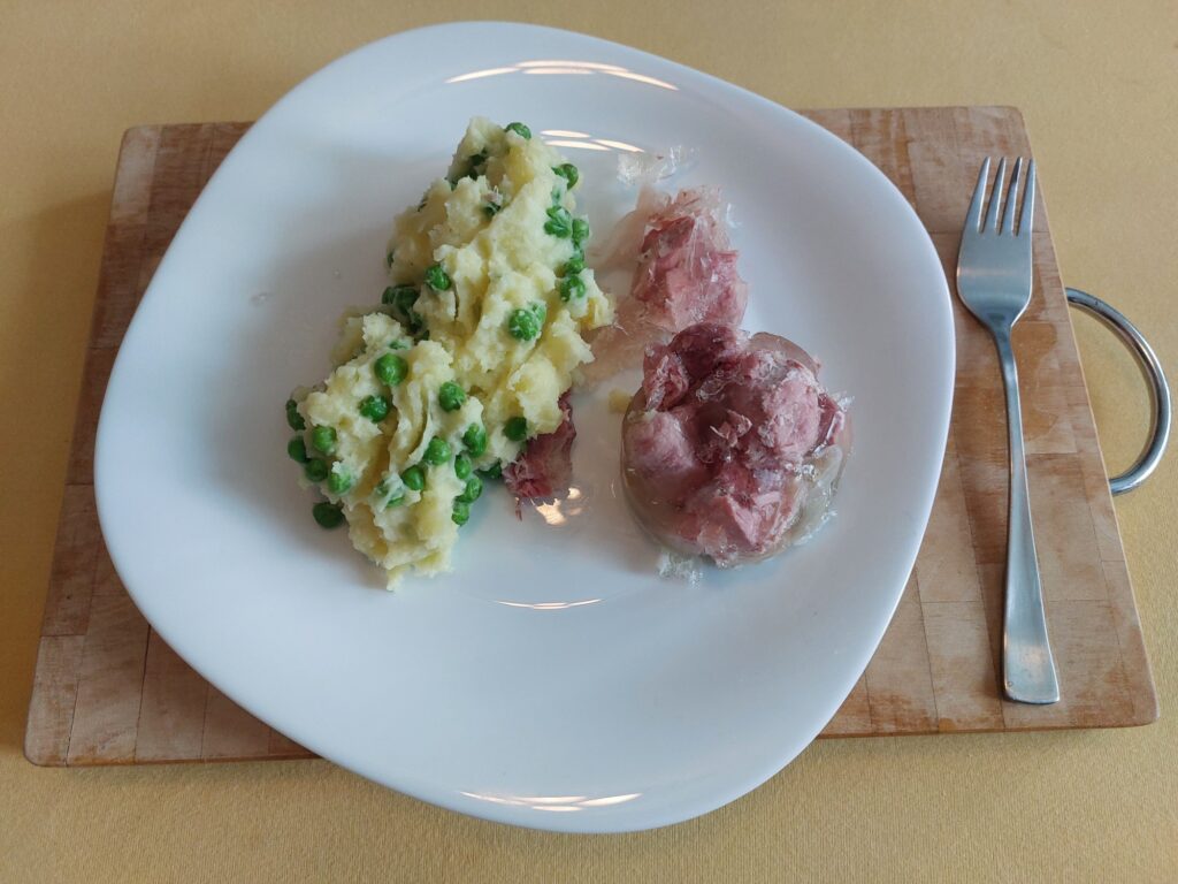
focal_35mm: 25
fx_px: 851
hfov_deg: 69.4
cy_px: 442
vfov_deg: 54.9
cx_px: 589
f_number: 1.8
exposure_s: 1/100
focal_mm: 5.23
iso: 200
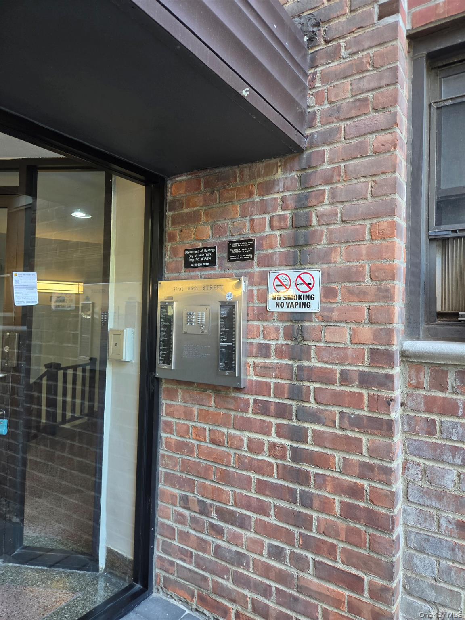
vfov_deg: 73.9
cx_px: 232
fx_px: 412
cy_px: 310
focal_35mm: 23
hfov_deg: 58.9
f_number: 1.8
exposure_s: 1/120
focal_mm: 5.4
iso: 250
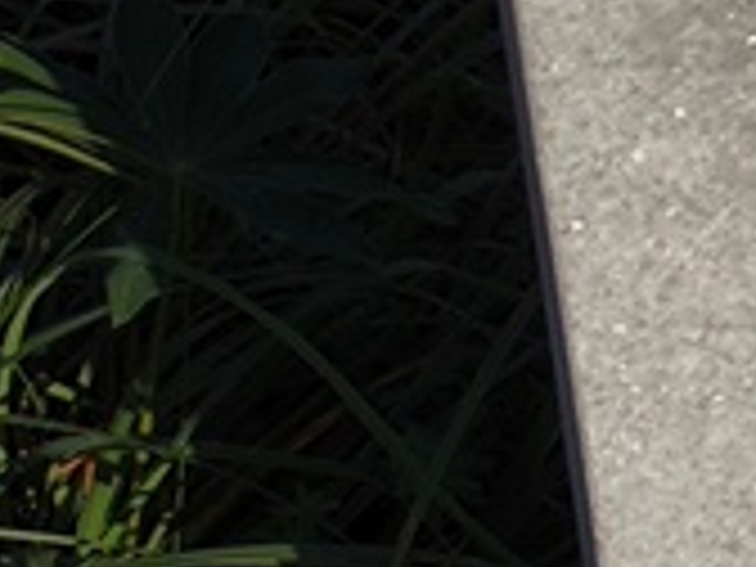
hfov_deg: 7.9
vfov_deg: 6.2
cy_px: 752
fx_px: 5198
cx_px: 1586
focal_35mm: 238
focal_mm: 4.71
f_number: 1.7
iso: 50
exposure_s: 1/2495
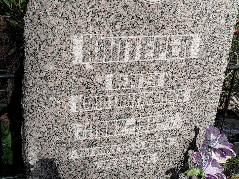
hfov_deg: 39.7
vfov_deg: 30.3
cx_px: 120
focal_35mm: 48
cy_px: 90
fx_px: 331
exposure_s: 1/945
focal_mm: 5.31
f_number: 1.7
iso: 50
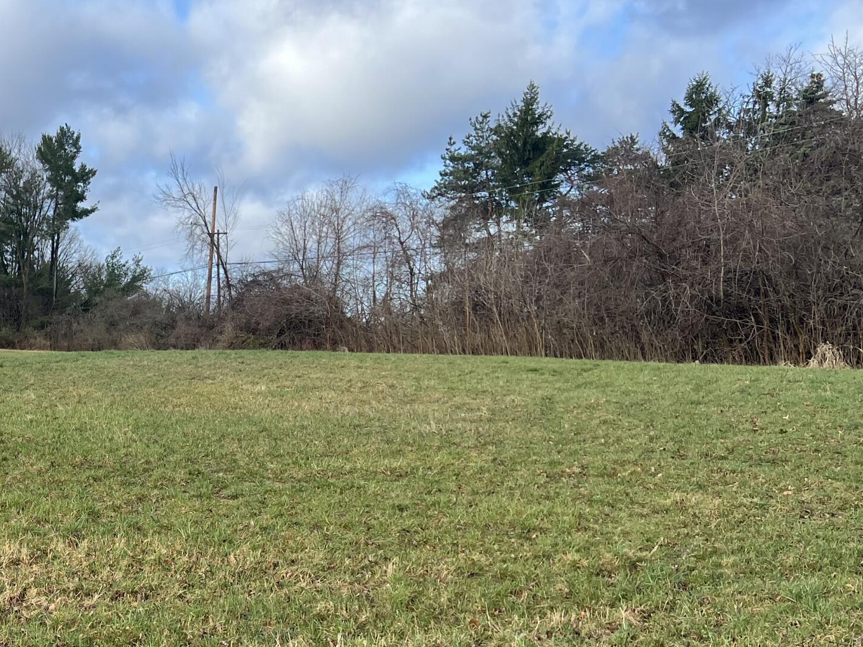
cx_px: 1
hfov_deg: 32.7
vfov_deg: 26.8
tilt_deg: -5.1
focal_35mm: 54
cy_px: 447
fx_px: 1346
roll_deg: -2.8
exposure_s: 1/1779
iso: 50
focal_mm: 5.7
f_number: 1.5
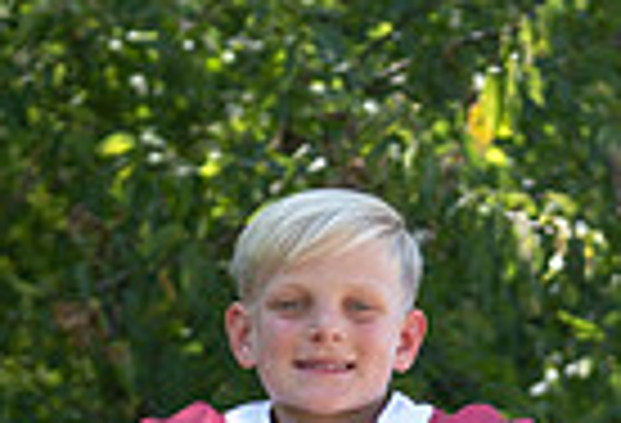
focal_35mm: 331
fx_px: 5748
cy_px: 802
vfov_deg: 4.2
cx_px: 314
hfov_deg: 6.2
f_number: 2.8
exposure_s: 1/320
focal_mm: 70
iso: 80
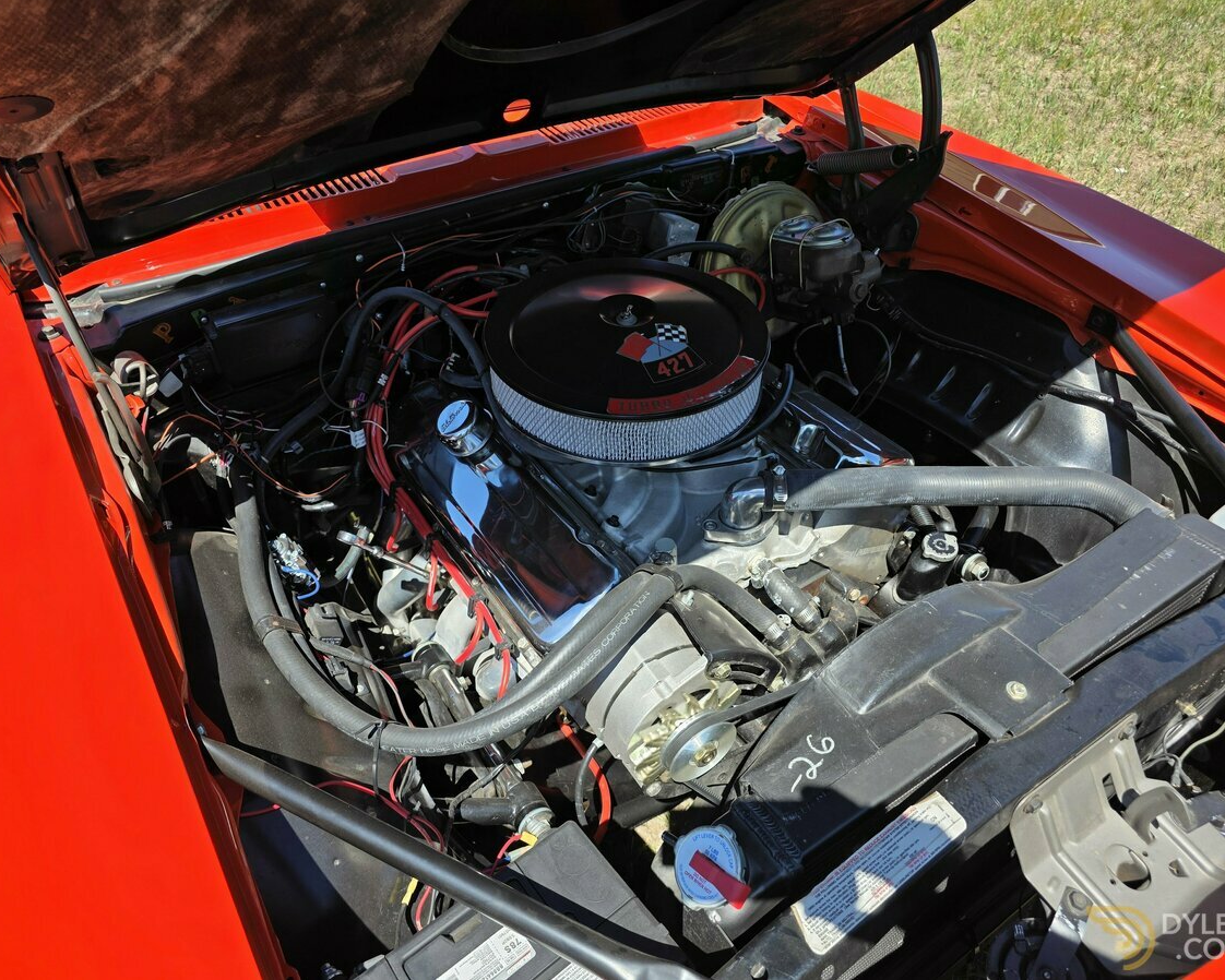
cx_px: 606
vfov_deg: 58.8
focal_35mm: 24
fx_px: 870
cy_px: 490
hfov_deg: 70.3
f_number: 1.7
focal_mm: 6.3
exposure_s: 1/1874
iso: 40
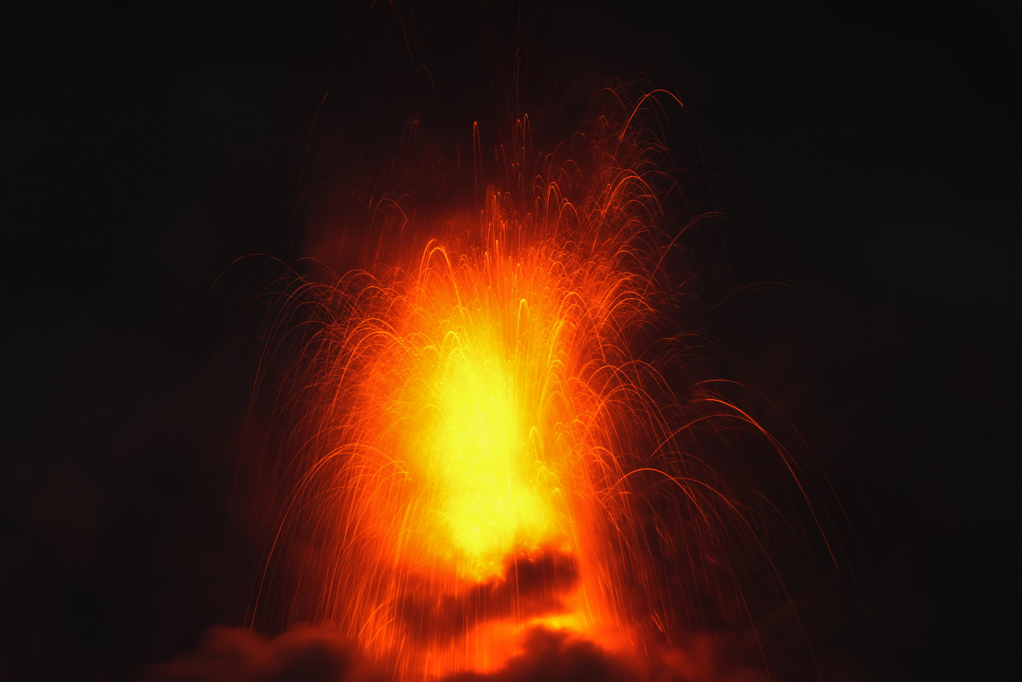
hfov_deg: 5.2
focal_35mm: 400
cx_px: 511
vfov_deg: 3.4
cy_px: 341
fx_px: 11355
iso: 400
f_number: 8
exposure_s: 15
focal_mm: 400
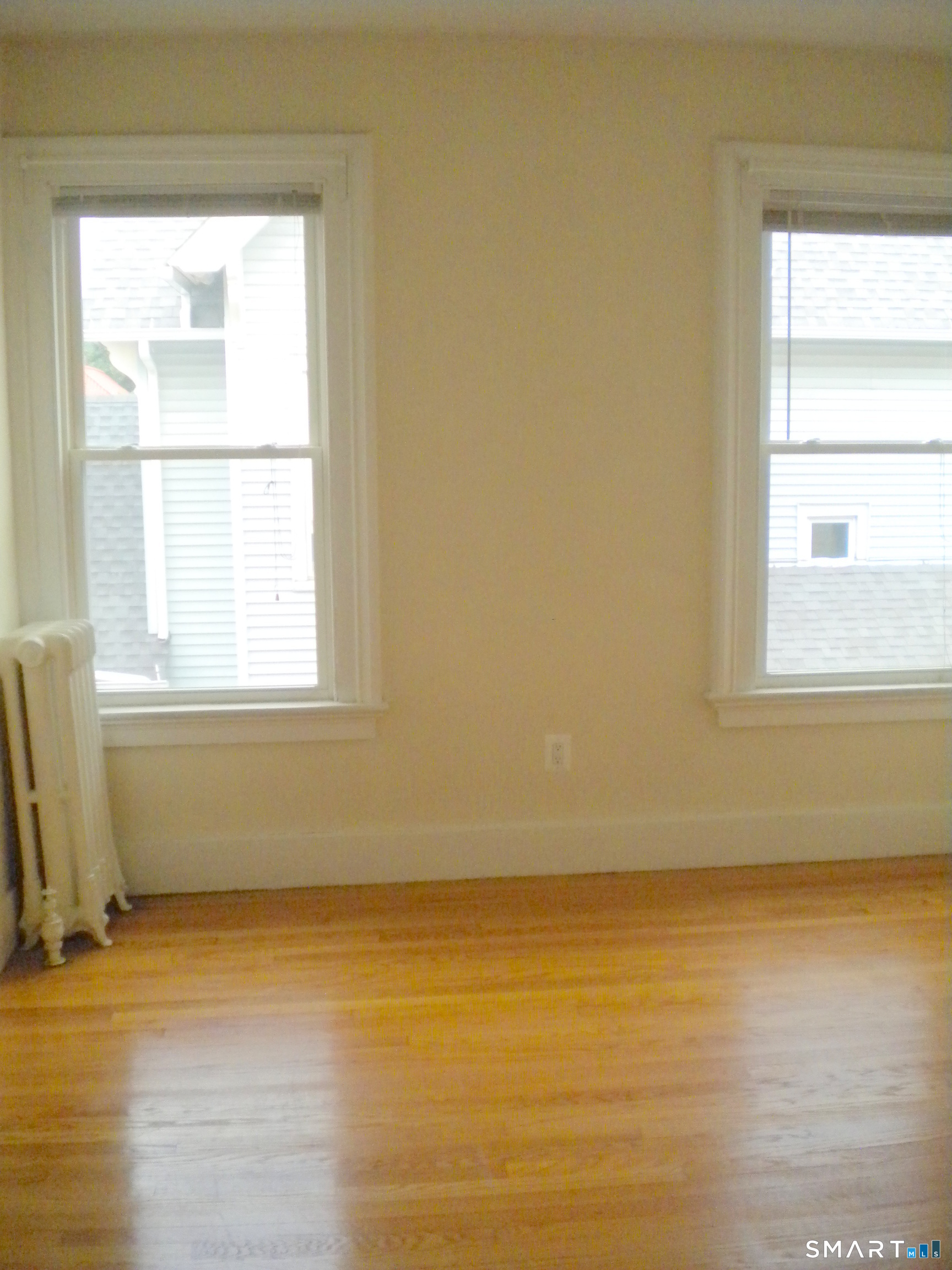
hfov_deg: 40.7
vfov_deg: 52.6
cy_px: 635
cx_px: 476
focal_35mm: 35
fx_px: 1283
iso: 400
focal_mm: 6.3
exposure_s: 1/298
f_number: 3.1
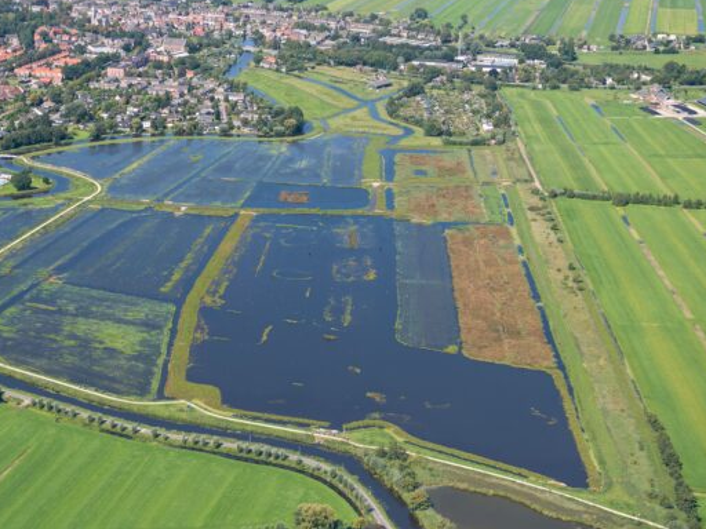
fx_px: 1468
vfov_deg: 20.4
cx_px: 254
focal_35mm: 72
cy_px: 287
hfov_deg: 26.9
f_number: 4
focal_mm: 50
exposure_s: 1/1250
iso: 160
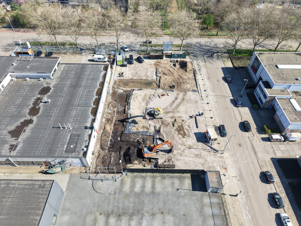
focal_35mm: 24
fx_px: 209
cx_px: 150
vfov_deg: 56.8
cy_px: 113
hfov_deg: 71.6
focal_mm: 8.67
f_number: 1.8
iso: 100
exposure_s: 1/120
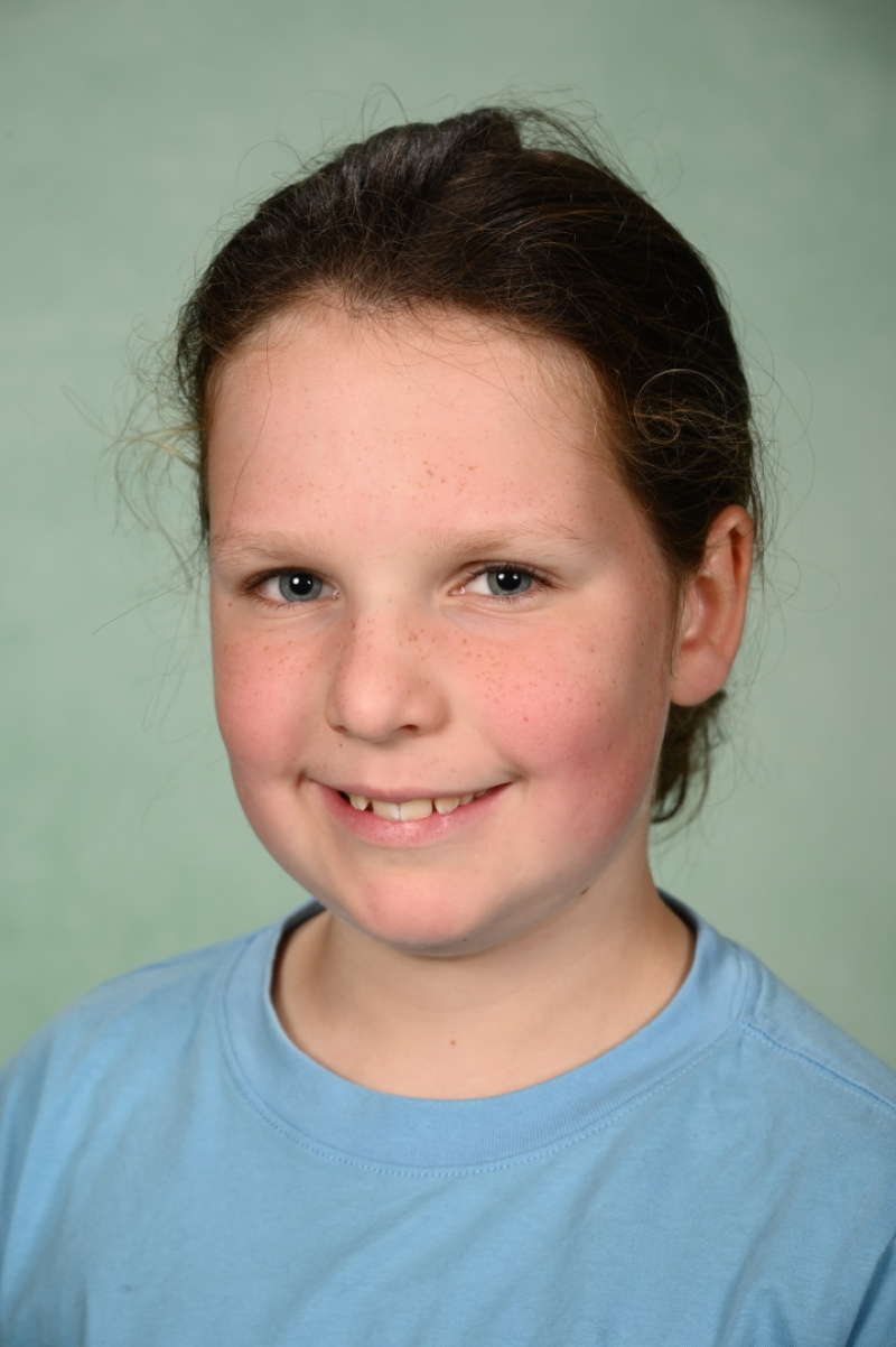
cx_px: 448
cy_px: 674
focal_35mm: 120
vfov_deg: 17.1
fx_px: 4485
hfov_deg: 11.4
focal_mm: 120
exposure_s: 1/125
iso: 400
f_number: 10
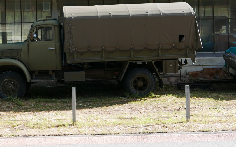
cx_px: 90
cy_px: 40
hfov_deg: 34.9
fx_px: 373
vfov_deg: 22.2
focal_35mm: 58
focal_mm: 17.9
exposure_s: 1/200
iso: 200
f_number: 5.6
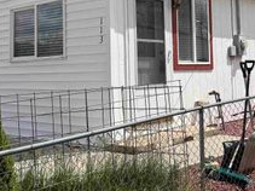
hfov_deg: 33.0
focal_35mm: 57
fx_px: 420
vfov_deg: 25.4
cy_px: 50
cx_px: 197
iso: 80
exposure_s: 1/7353
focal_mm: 6.76
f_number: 1.78
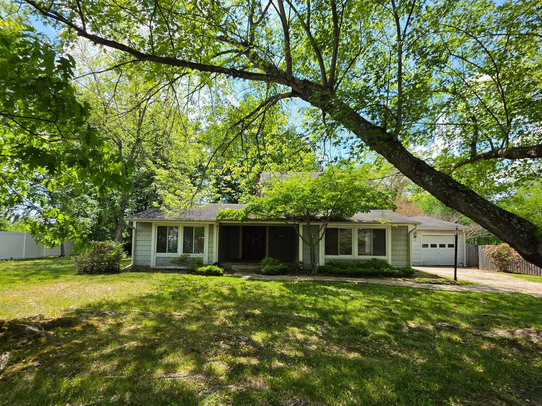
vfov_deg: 81.2
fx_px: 235
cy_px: 233
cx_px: 264
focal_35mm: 15
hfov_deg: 98.2
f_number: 1.9
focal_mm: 2.2
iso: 32
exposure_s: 1/833
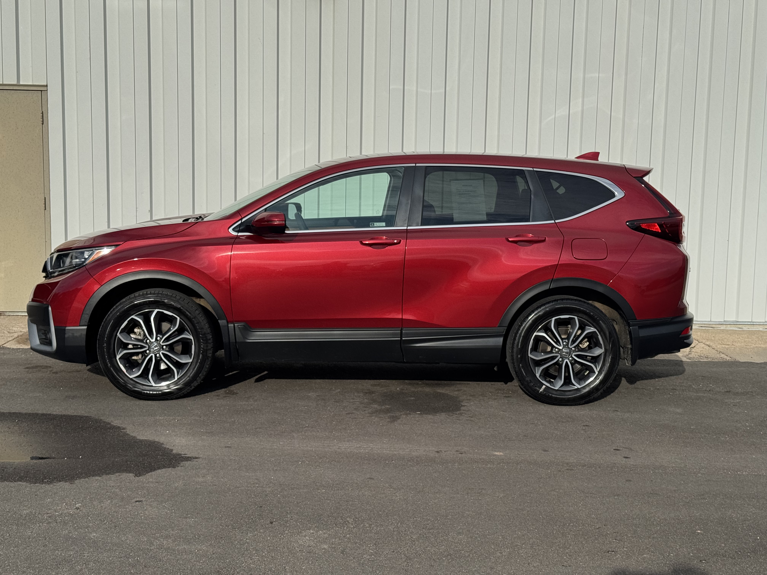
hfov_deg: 39.7
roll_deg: -0.3
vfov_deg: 30.3
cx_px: 384
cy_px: 288
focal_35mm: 48
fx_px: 1064
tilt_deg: -6.6
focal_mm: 6.76
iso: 80
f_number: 1.78
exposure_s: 1/10526
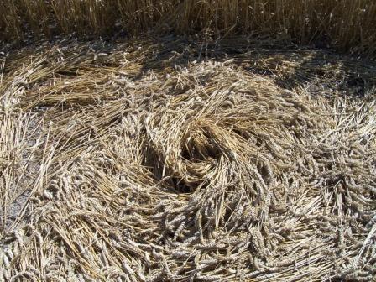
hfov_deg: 54.0
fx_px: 369
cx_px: 188
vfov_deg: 41.8
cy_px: 141
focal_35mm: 34
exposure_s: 1/500
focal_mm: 5.6
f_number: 5.6
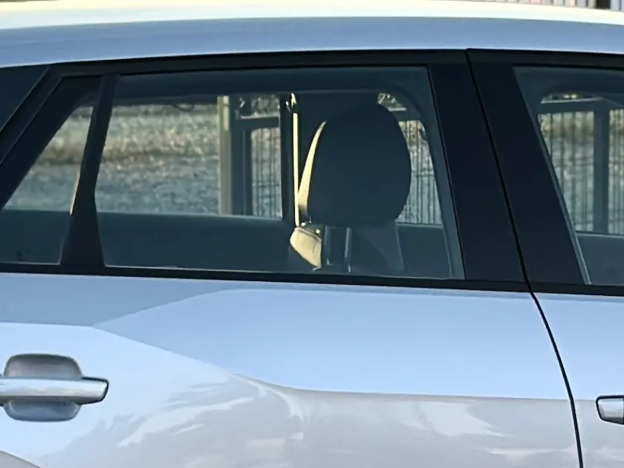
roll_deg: +0.4
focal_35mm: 218
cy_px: 444
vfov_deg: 6.8
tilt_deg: -7.8
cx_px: 592
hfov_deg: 9.0
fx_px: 3929
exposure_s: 1/552
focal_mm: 6.86
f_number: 1.78
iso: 80
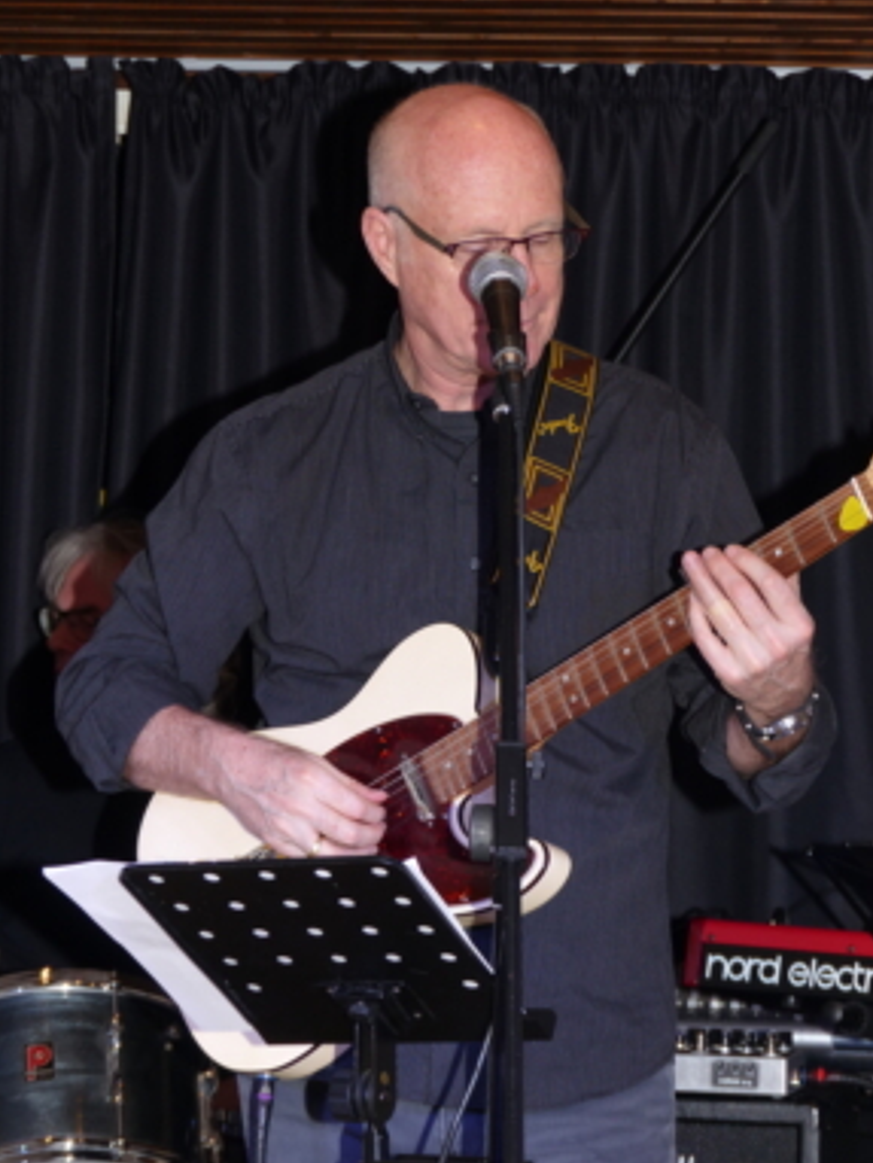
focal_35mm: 137
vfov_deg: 14.4
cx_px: 453
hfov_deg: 10.8
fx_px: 4602
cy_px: 557
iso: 100
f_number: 2.8
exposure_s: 1/60
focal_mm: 23.5
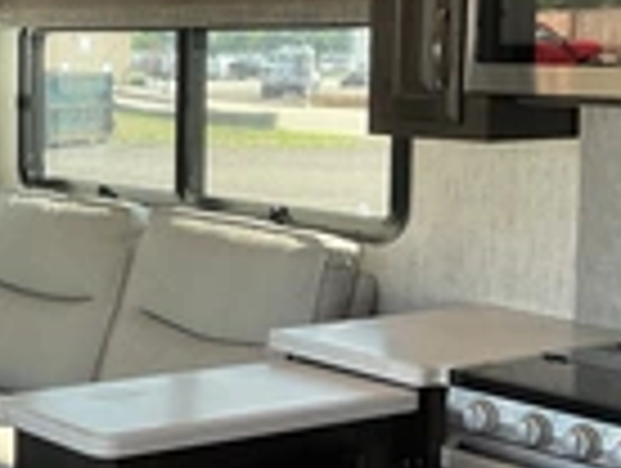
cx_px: -76
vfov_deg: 17.6
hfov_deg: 21.9
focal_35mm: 84
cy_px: 176
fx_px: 1510
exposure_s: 1/50
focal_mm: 3
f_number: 1.8
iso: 40
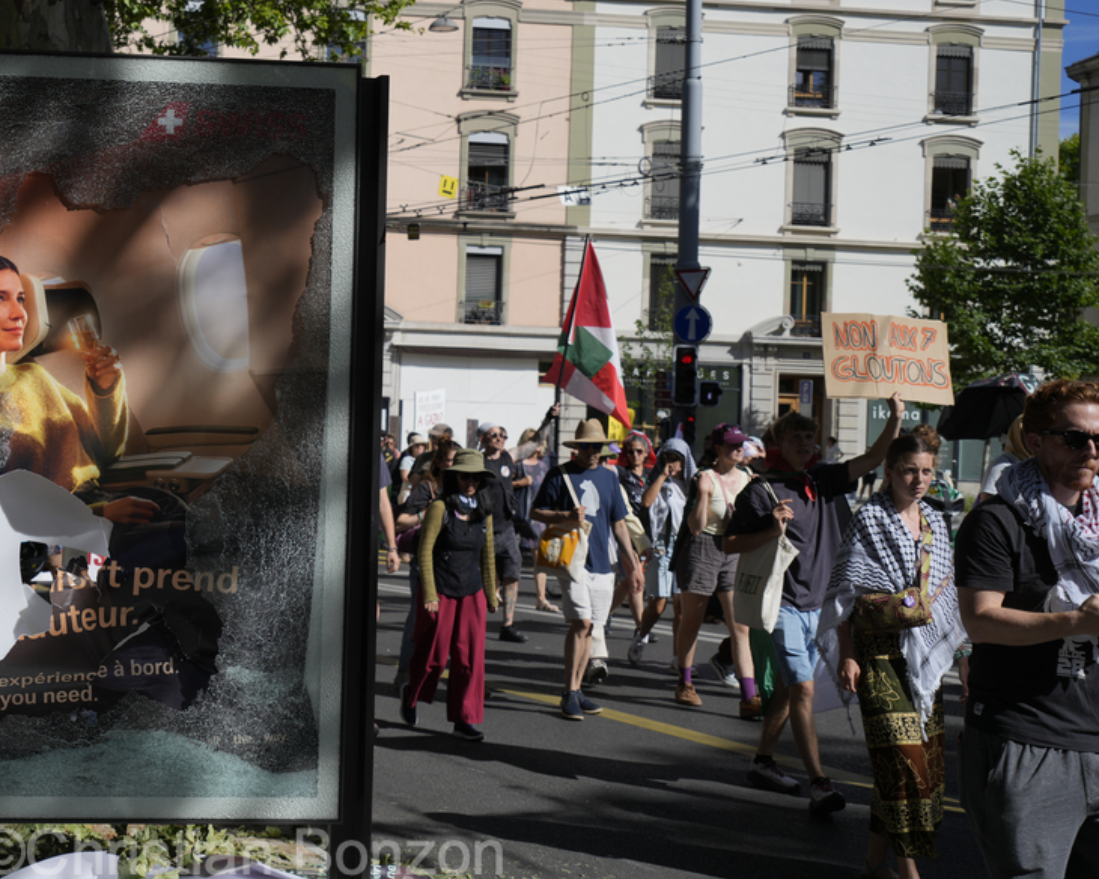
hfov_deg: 33.8
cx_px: 242
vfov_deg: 28.0
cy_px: 348
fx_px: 1761
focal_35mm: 54
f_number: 5
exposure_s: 1/1000
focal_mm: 35.1
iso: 100
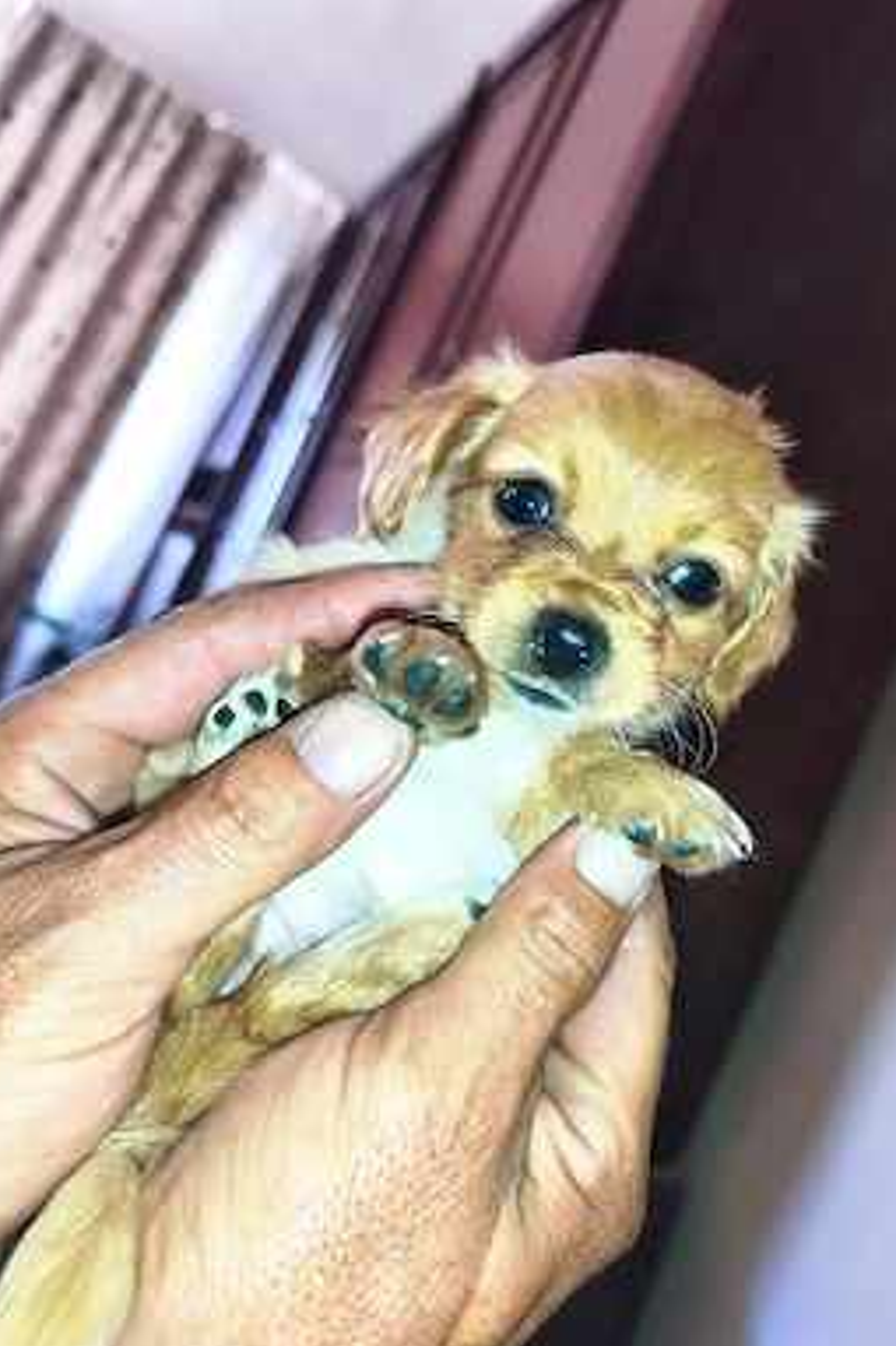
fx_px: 934
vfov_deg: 71.5
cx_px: 485
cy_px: 671
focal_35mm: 25
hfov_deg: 51.2
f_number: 1.65
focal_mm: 6.14
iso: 200
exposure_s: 1/50.3
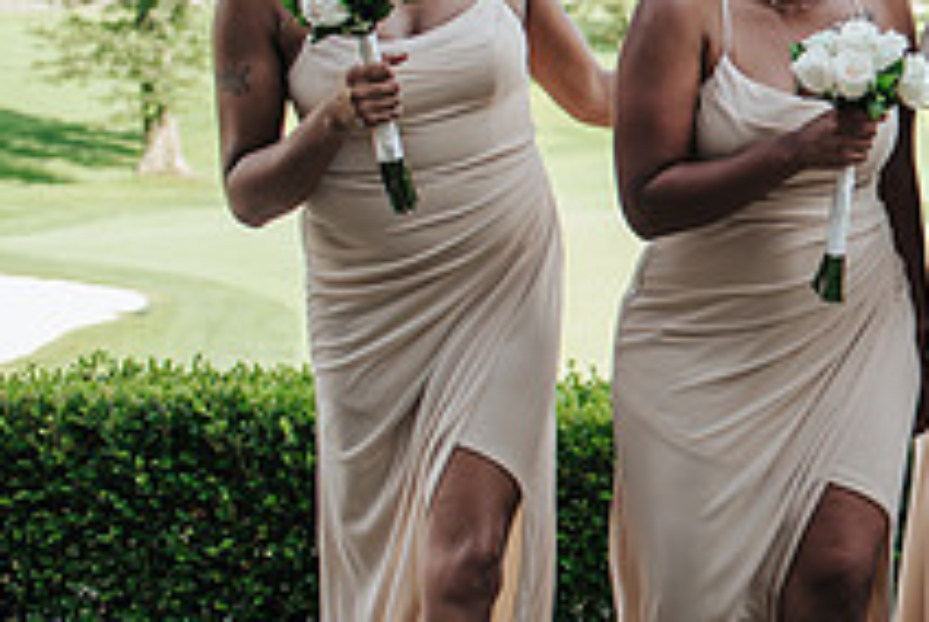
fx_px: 2765
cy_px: 174
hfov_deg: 17.3
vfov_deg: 12.8
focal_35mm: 107
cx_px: 1381
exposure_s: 1/250
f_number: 2.8
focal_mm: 35
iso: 100
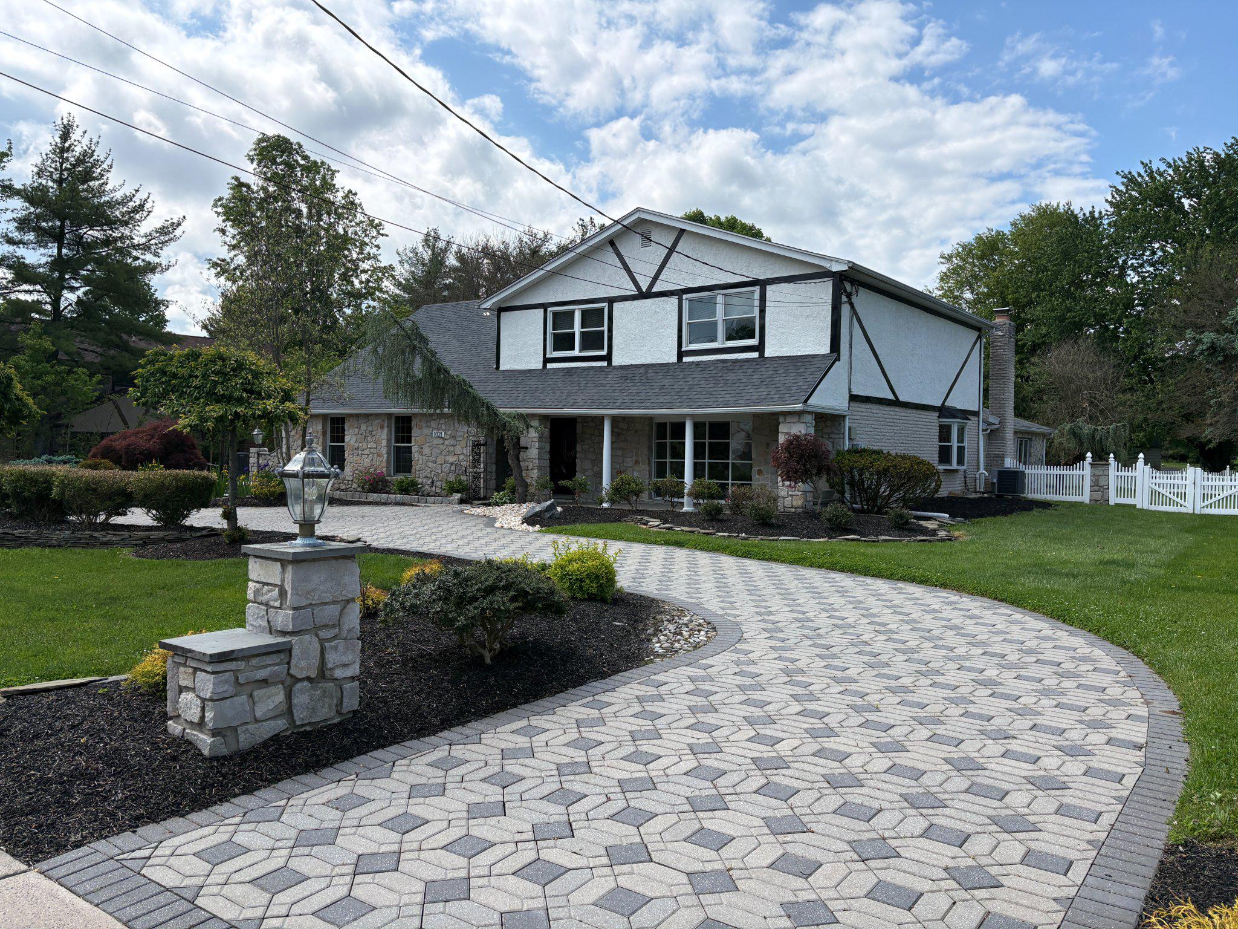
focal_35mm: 26
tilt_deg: +0.3
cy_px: 464
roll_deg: -0.5
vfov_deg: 53.1
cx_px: 619
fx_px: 930
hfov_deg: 67.3
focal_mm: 5.96
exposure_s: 1/4608
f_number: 1.6
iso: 50
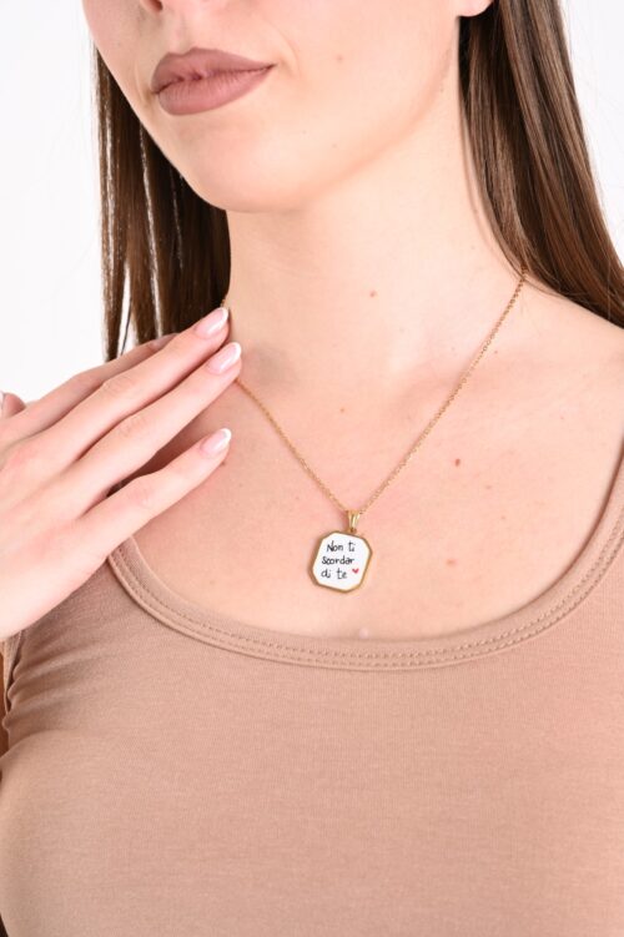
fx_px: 1561
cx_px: 312
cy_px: 468
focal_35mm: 60
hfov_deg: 22.6
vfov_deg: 33.4
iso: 125
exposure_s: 1/125
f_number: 9
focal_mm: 60
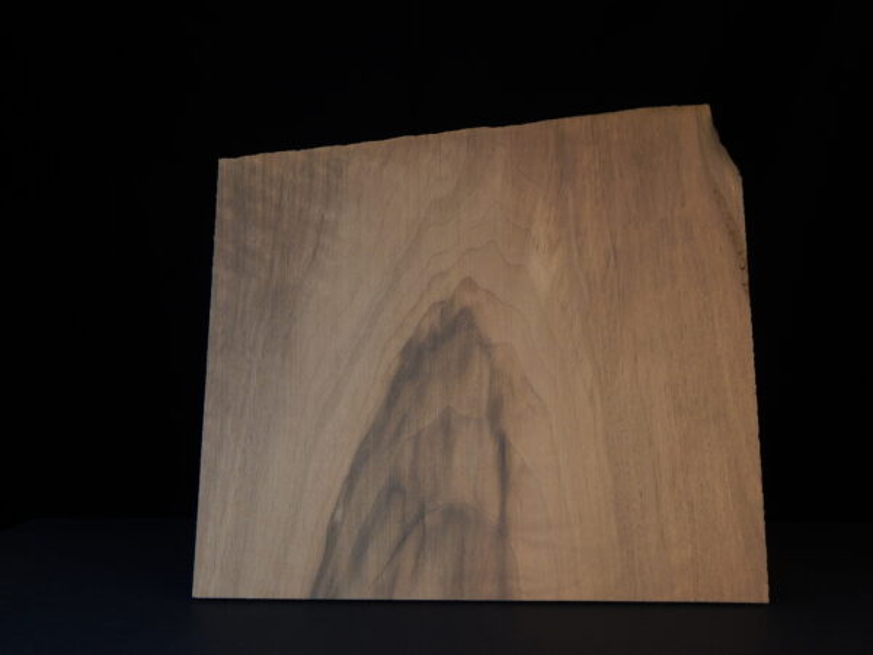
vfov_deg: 30.3
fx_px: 1211
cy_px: 328
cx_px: 436
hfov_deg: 39.7
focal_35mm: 48
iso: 125
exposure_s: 1/100
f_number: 3.7
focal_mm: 8.6
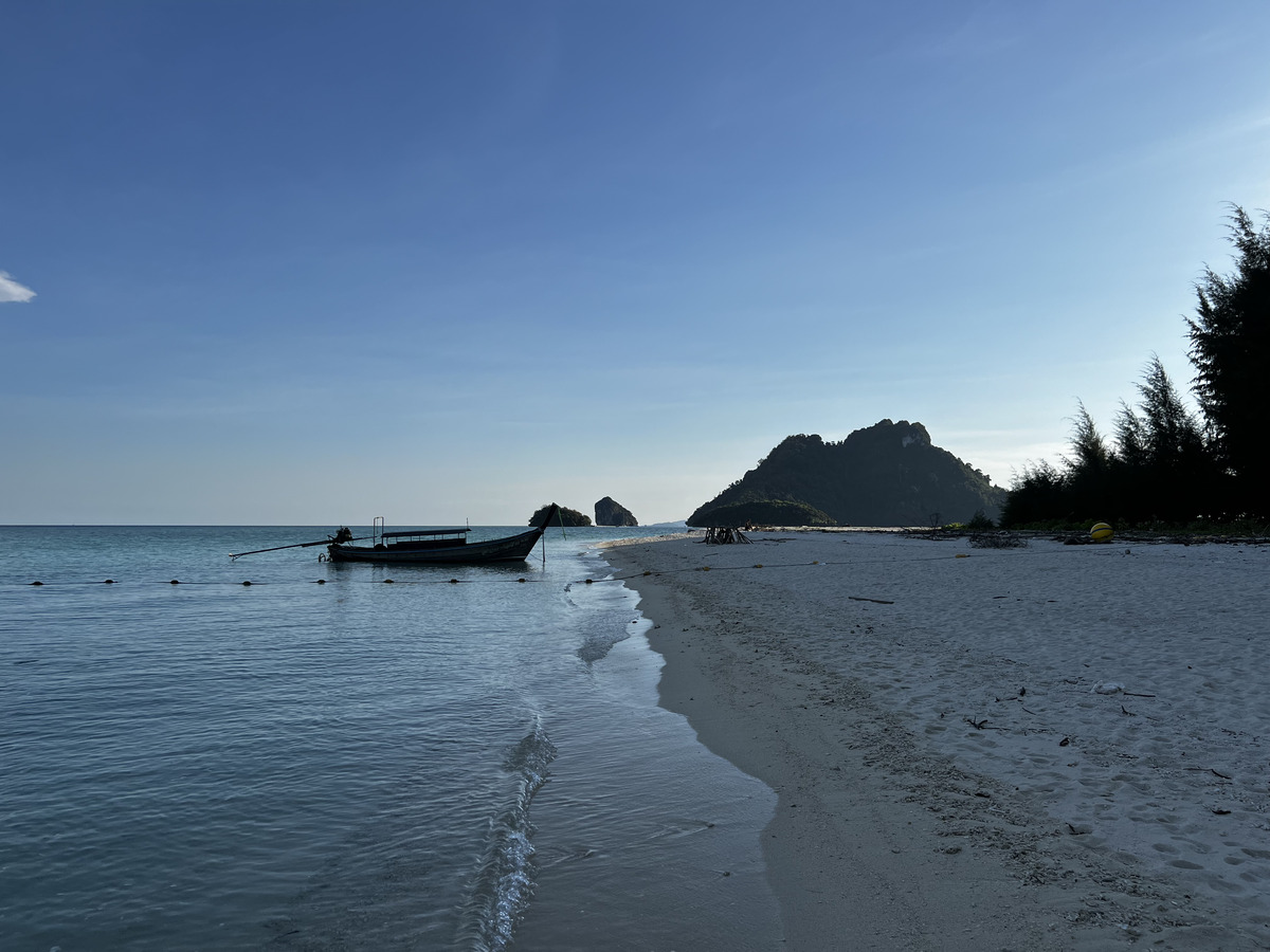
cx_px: 635
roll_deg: -0.3
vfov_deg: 53.1
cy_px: 476
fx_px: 954
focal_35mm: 26
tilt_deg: +2.6
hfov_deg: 67.3
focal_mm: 5.7
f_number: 1.5
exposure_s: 1/6211
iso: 50
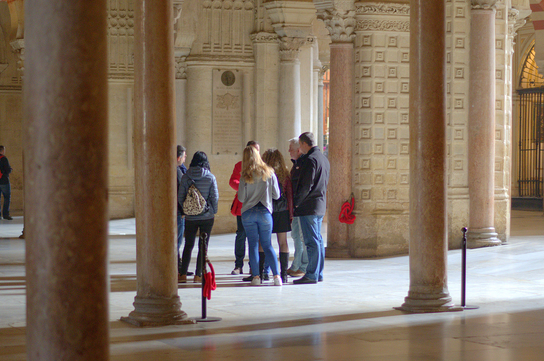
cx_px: 287
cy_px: 221
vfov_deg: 14.3
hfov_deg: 21.5
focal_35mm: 95
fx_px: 1433
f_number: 1.8
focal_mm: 50
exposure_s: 1/80
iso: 1600
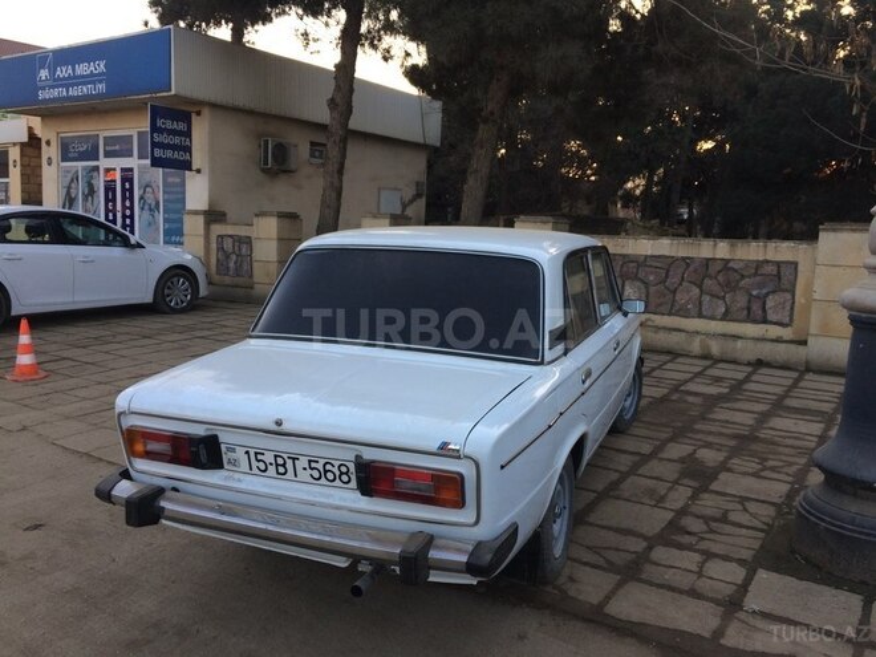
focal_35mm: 29
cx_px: 438
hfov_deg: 61.7
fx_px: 734
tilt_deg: -7.4
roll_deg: -1.5
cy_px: 328
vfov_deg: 48.2
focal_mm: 4.15
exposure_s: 1/166
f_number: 2.2
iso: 32
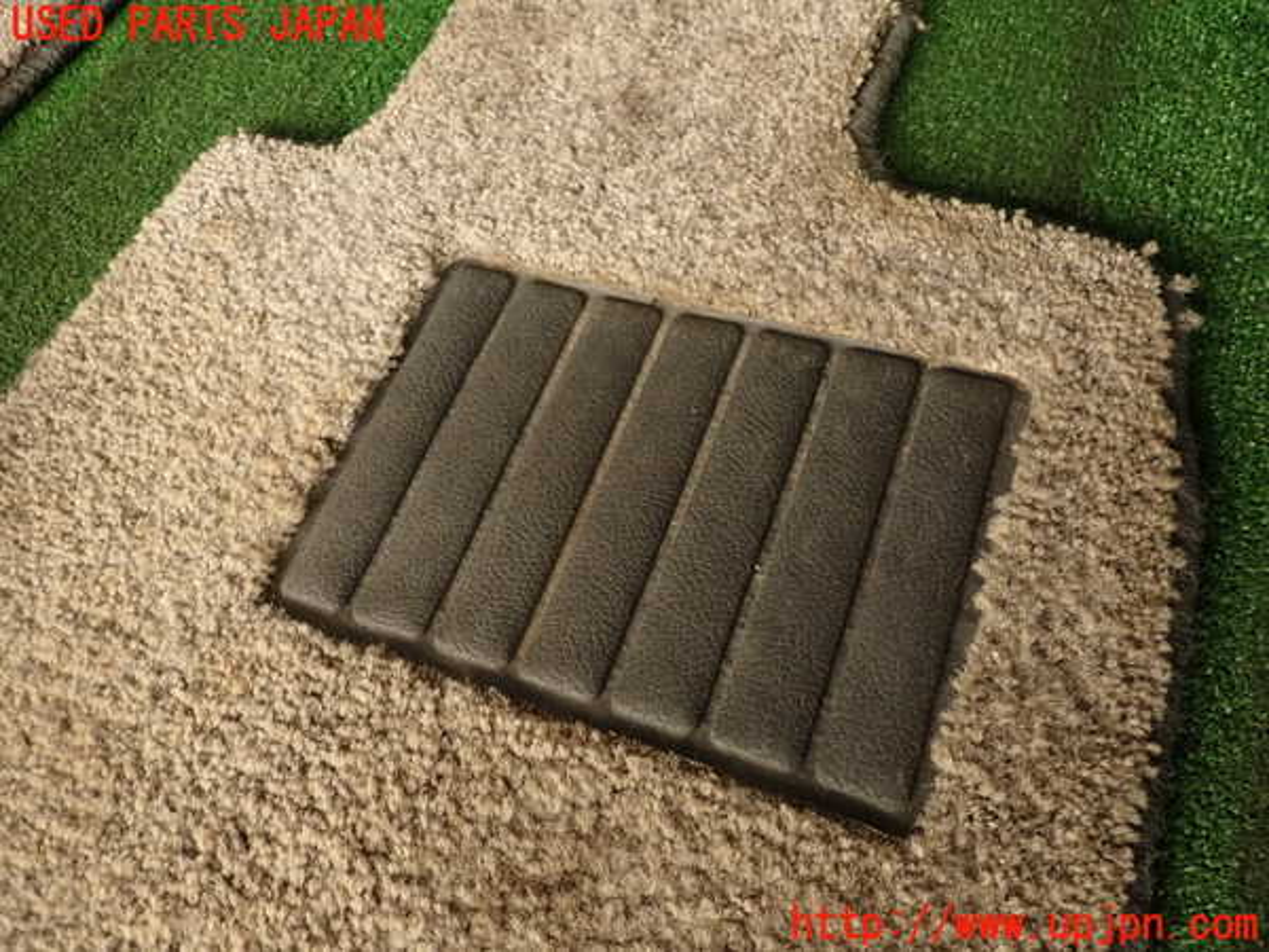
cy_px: 476
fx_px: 916
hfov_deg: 69.4
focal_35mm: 25
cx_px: 634
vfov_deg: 54.9
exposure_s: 1/80
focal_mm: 4.5
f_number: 2
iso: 100
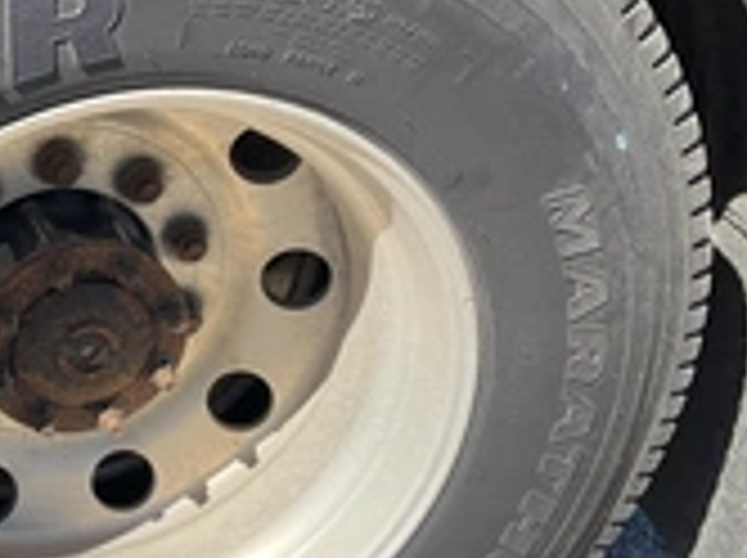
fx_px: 1508
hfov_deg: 25.9
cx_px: -54
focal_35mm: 70
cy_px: 256
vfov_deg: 21.0
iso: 25
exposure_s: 1/792
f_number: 1.8
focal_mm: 3
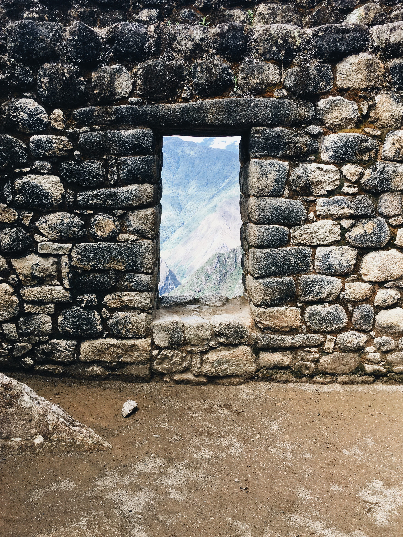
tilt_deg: -11.6
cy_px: 263
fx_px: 466
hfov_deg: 46.8
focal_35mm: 30
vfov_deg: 60.0
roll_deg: -0.4
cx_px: 199
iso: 25
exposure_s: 1/351
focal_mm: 4.15
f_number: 2.2
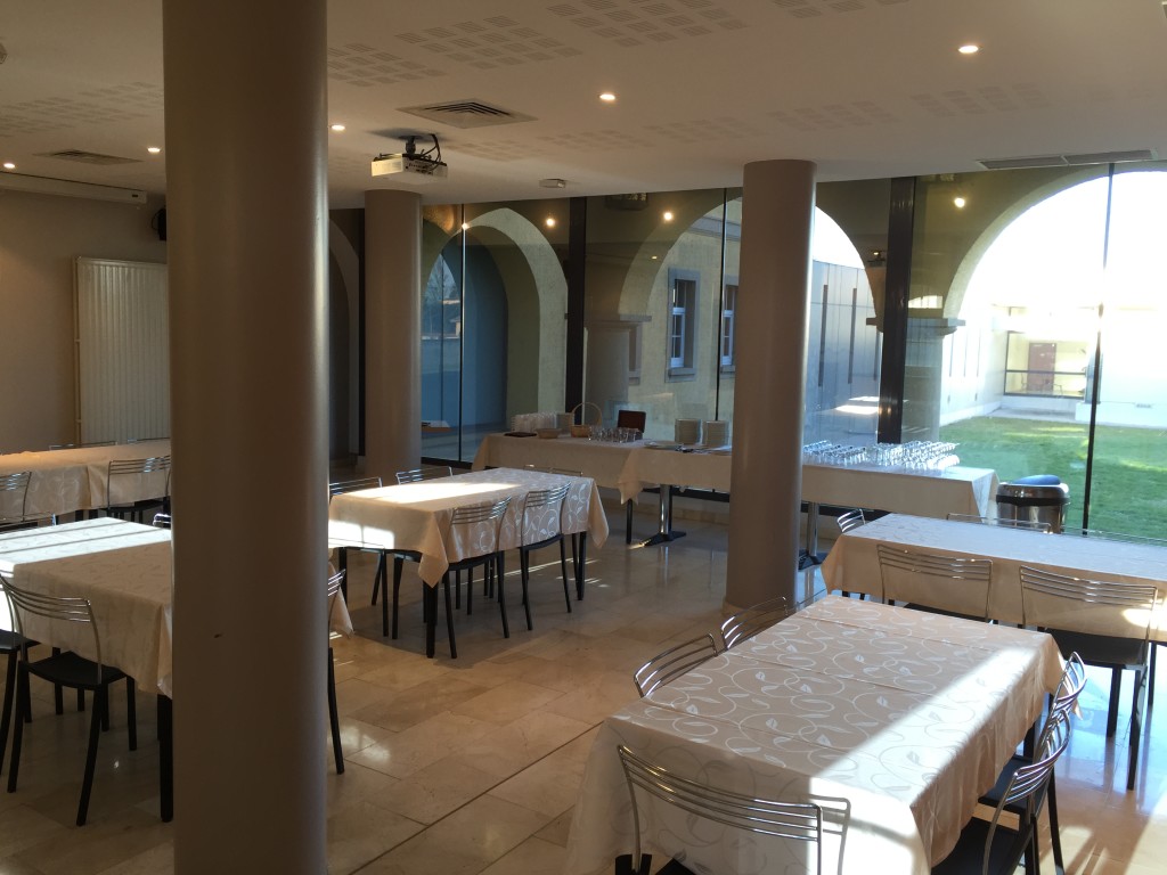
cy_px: 438
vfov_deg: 48.2
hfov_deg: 61.7
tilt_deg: -5.1
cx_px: 584
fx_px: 978
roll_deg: -0.3
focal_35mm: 29
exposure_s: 1/60
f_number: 2.2
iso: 40
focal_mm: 4.15
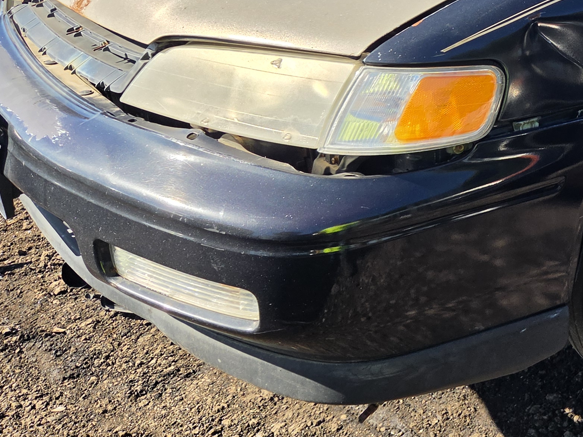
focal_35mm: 59
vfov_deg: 23.8
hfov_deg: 29.0
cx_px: 669
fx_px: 994
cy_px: 2
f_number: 1.8
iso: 80
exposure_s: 1/2723
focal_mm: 5.4
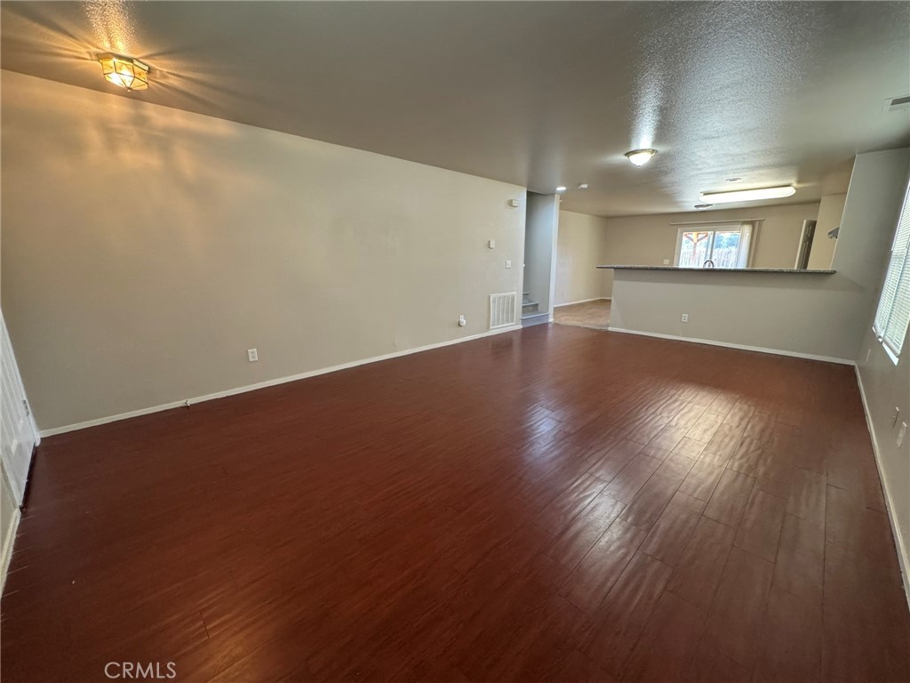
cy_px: 342
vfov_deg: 85.7
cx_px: 455
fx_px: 368
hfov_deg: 102.1
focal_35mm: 14
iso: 320
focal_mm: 2.22
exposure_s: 1/60
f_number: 2.2
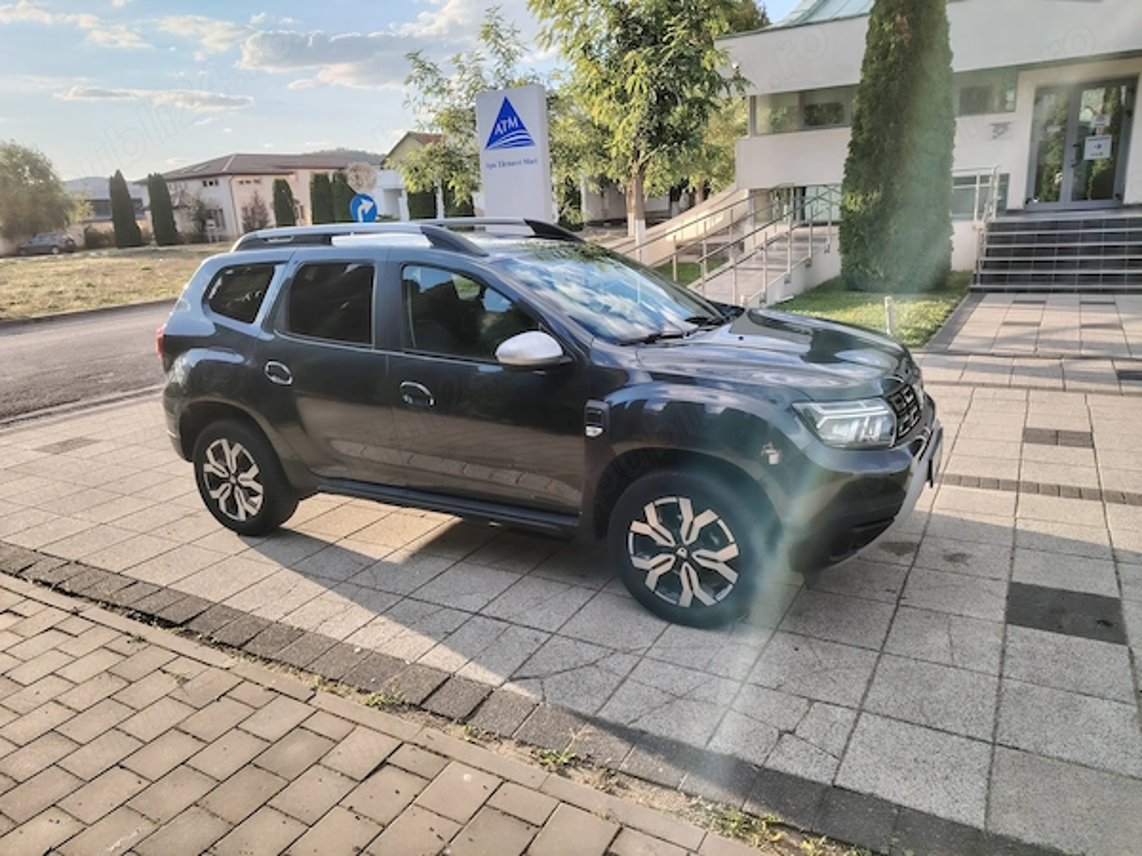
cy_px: 428
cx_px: 571
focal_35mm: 24
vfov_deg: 56.8
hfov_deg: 71.6
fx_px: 792
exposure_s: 1/315
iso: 100
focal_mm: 5.25
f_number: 1.75
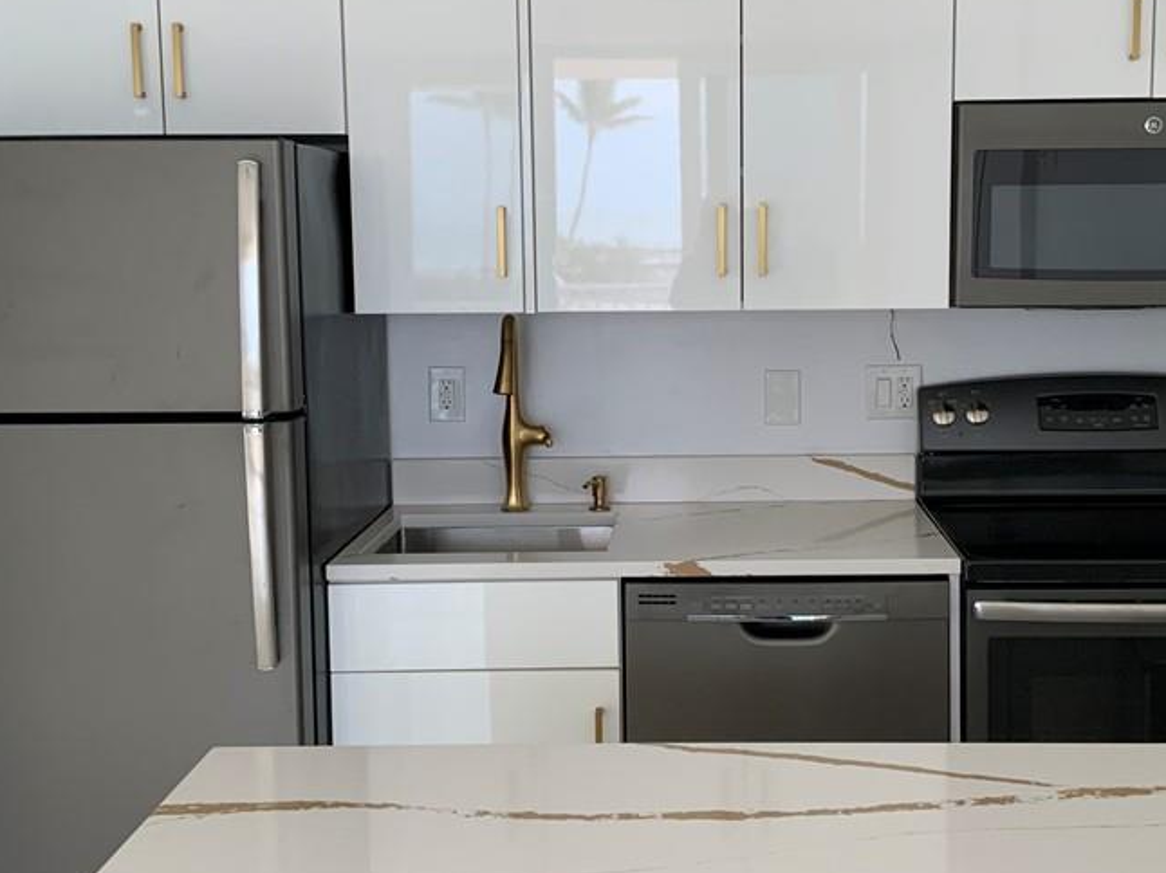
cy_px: 381
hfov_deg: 41.1
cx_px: 682
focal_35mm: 46
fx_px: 1549
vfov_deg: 31.5
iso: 50
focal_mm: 3
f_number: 1.8
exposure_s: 1/120
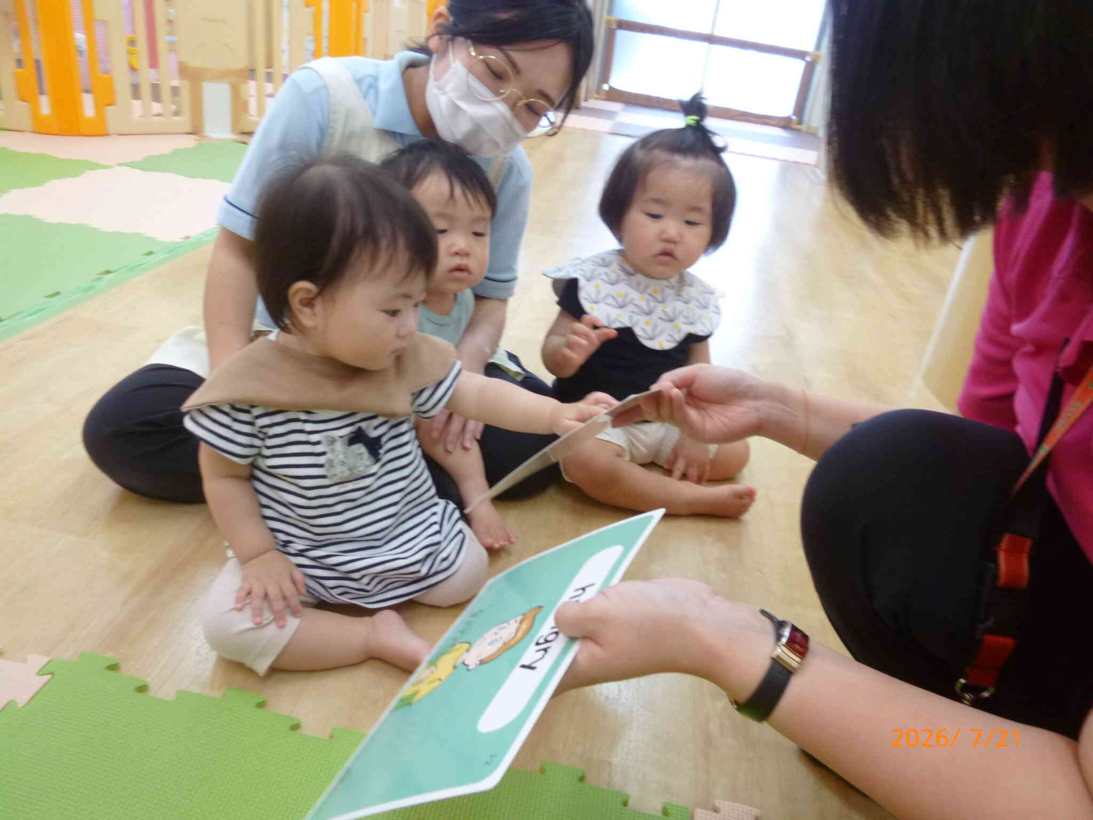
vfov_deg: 56.8
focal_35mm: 24
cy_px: 410
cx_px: 546
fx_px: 758
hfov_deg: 71.6
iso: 200
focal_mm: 4.3
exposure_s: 1/60
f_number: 2.5
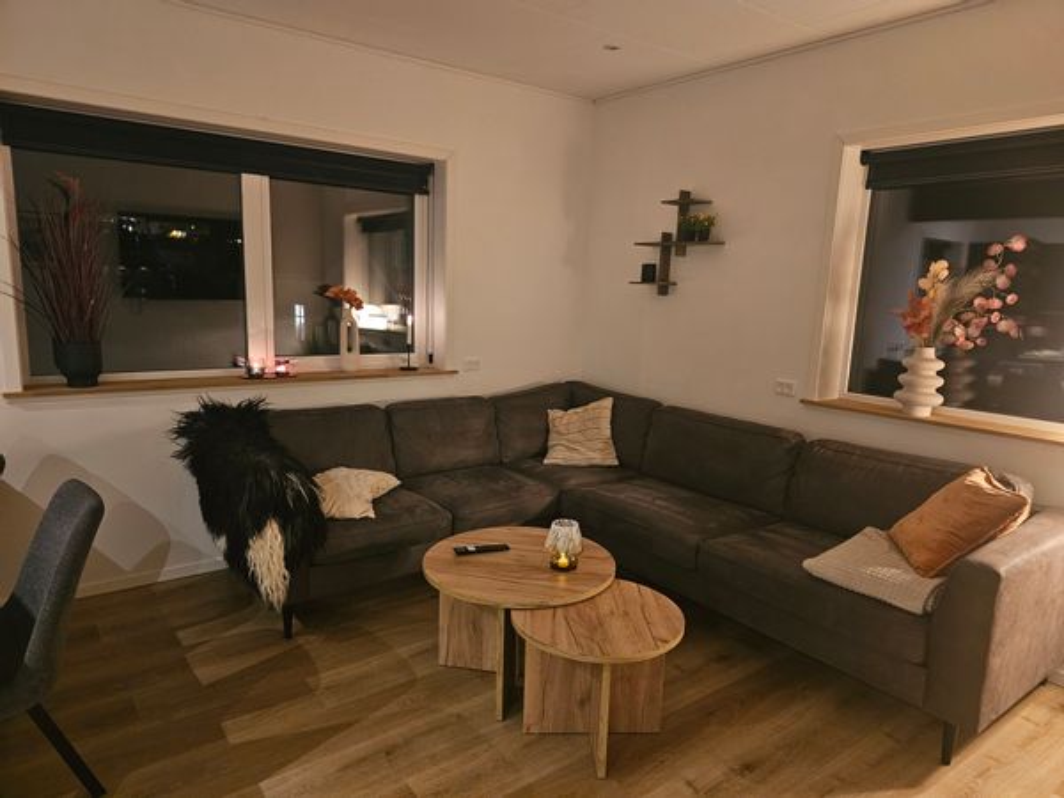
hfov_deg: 73.9
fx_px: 707
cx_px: 532
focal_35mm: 23
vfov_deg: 58.9
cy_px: 399
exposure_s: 1/25
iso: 800
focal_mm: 6.3
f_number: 1.7
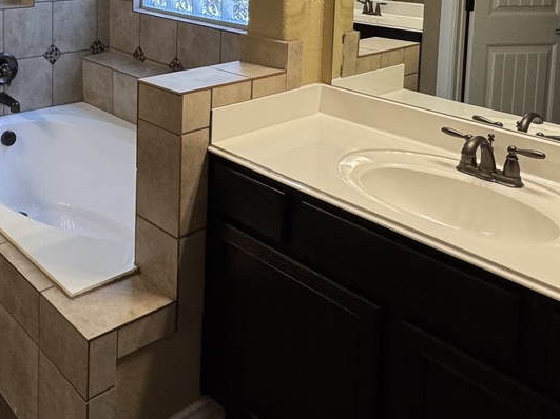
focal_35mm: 38
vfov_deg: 33.2
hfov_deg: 46.3
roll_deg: -1.2
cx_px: 107
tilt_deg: -3.8
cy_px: -36
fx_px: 615
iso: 200
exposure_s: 1/120
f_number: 2.2
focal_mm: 2.22
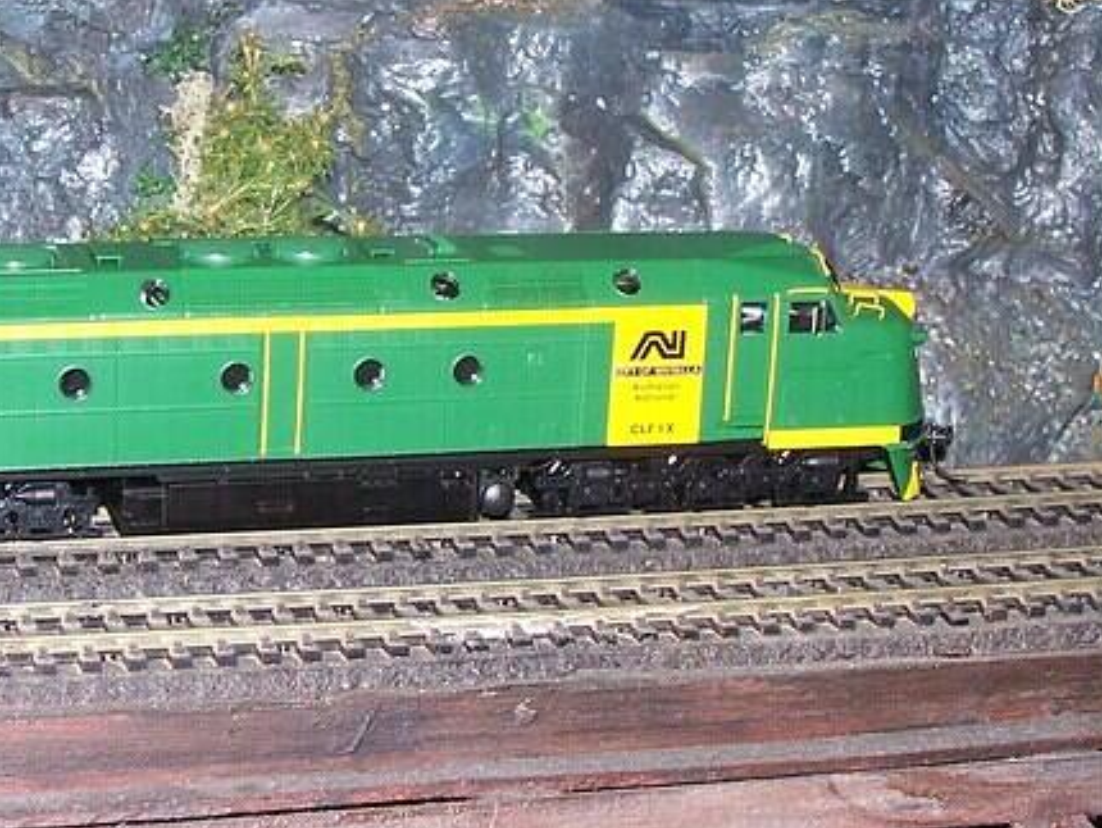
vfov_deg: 15.9
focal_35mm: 93
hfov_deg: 20.9
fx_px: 2962
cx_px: 313
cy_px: 372
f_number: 3.4
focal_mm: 8.6
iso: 140
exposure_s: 1/60
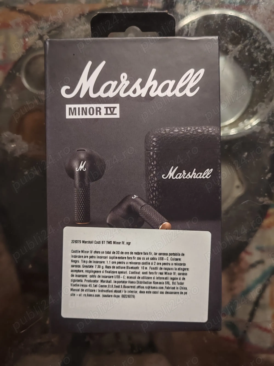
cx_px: 137
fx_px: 285
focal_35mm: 27
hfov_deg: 51.3
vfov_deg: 65.3
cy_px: 183
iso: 800
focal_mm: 5.52
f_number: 1.95
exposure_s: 1/20
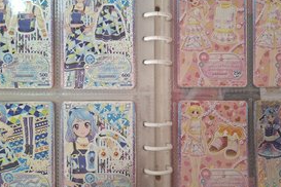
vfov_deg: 37.9
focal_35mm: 35
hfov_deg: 54.3
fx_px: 273
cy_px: 92
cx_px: 160
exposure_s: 1/60
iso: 250
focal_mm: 5.54
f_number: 1.8
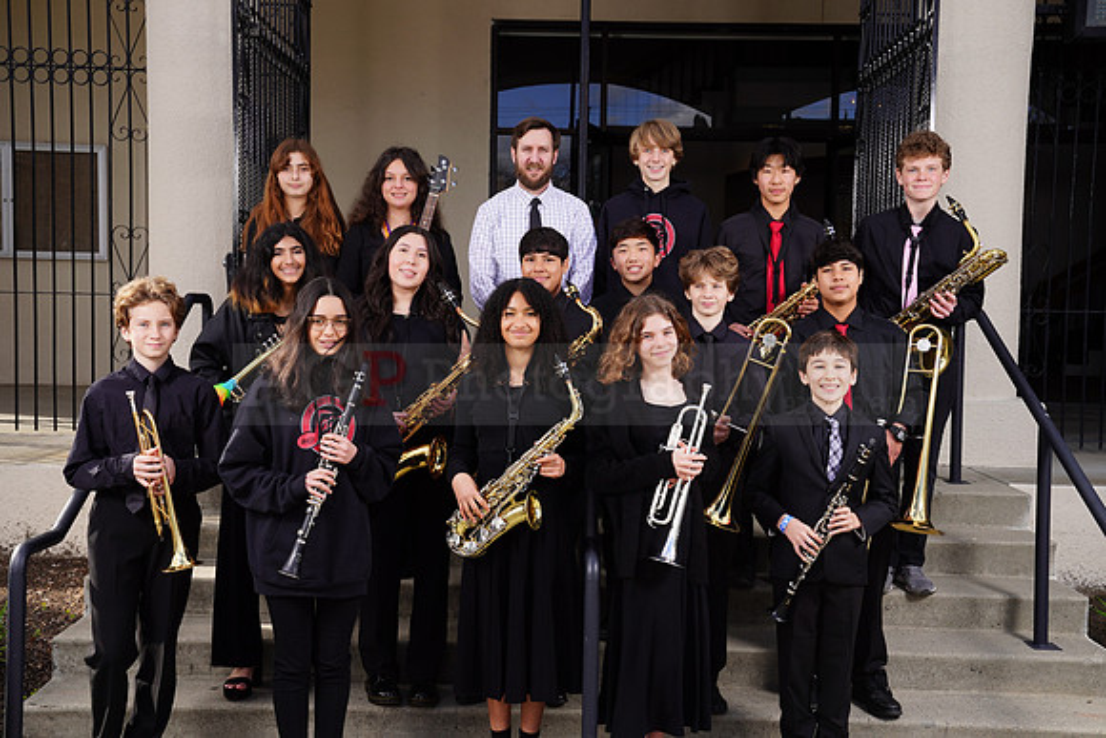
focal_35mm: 42
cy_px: 369
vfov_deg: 31.9
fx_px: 1291
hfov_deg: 46.4
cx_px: 553
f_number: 7.1
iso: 100
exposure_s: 1/200
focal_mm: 42
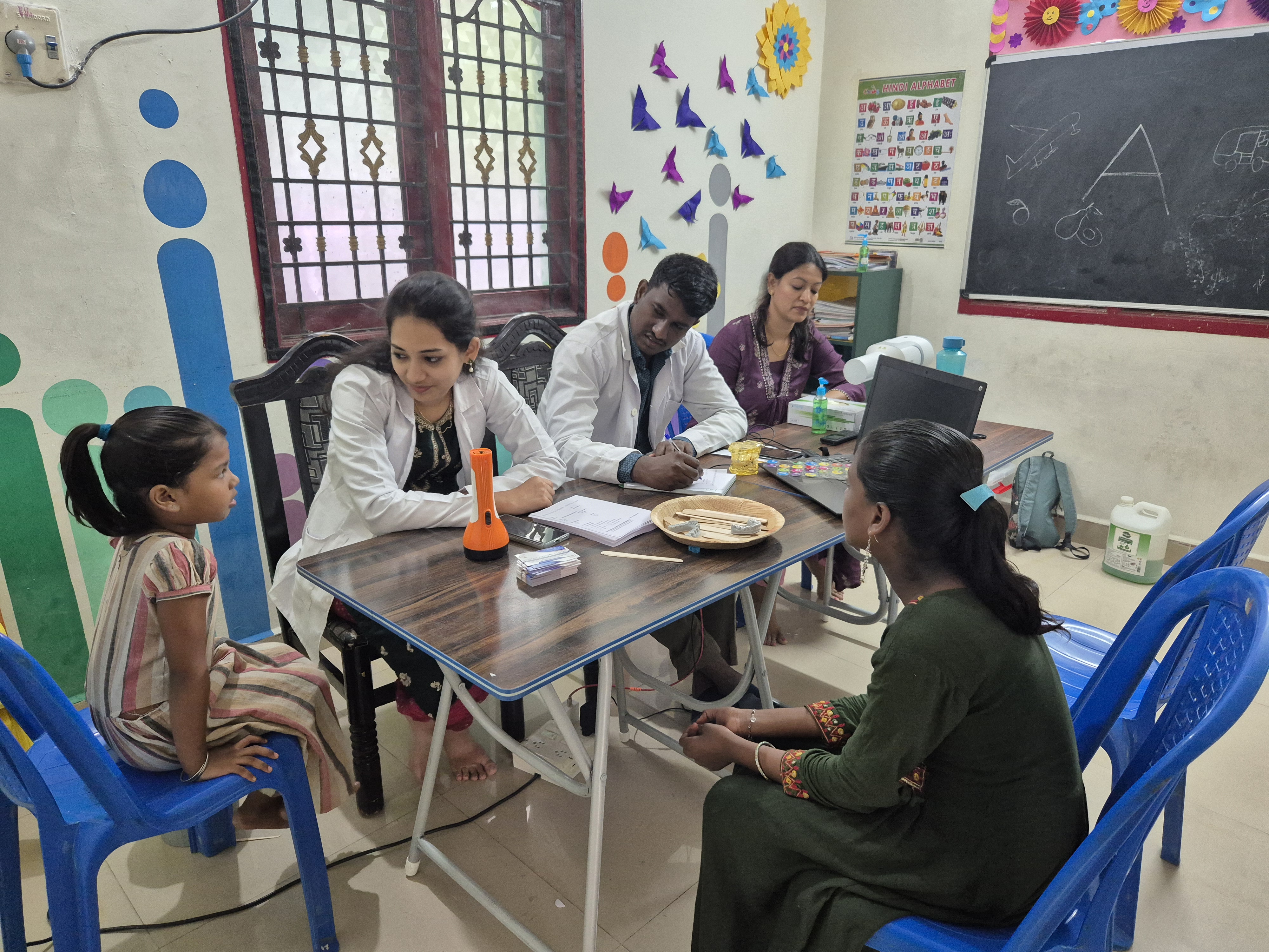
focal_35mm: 23
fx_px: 843
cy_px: 476
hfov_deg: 73.9
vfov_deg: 58.9
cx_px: 634
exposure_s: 1/100
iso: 640
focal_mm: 5.4
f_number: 1.8
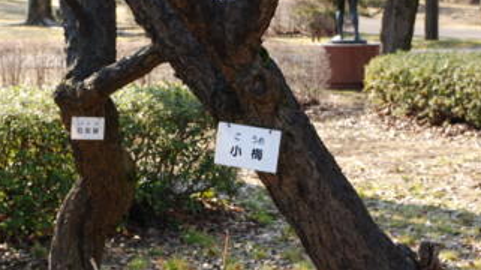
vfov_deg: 11.4
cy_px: 150
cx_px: 237
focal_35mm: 106
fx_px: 1351
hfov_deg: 20.2
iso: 400
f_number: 7.1
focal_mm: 48
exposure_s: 1/200
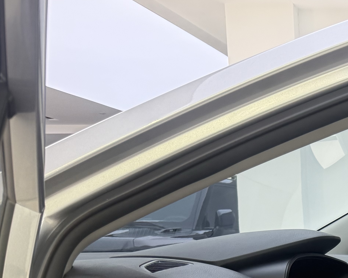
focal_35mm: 71
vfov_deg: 19.7
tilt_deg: -8.4
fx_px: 731
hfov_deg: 22.0
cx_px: 526
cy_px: 369
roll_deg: -0.1
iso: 160
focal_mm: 6.76
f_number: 1.78
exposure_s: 1/243
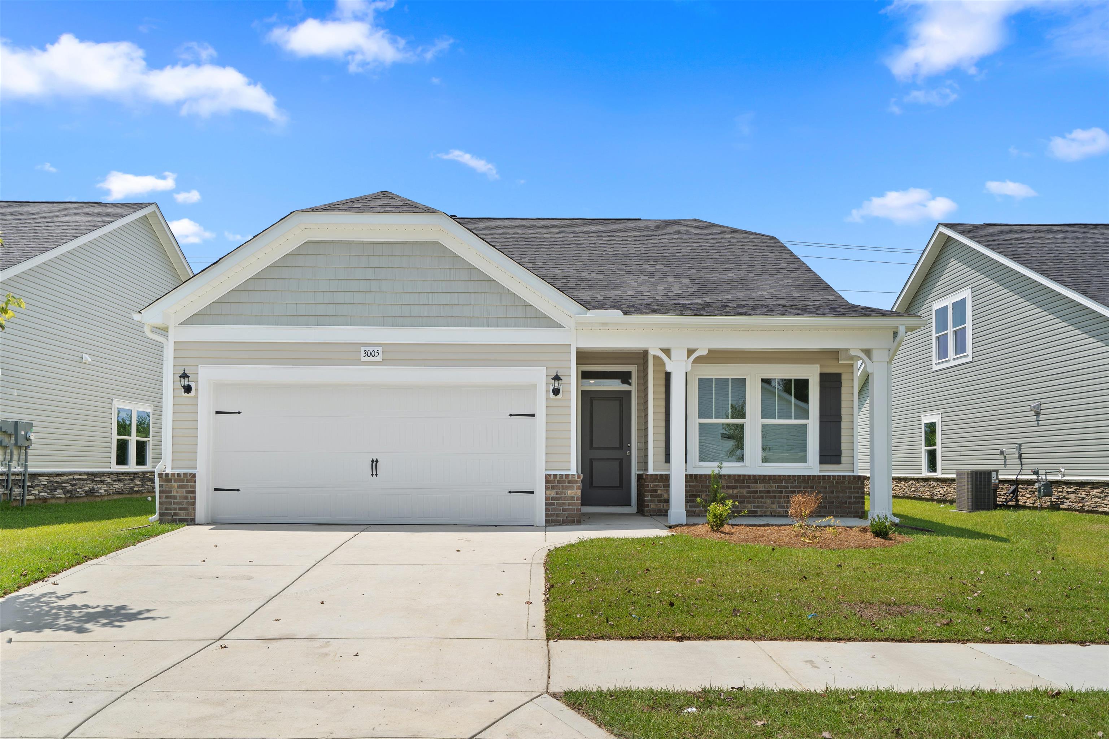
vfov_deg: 47.9
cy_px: 370
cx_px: 554
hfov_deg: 67.4
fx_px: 832
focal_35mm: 27
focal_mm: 27
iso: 160
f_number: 8
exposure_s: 1/250
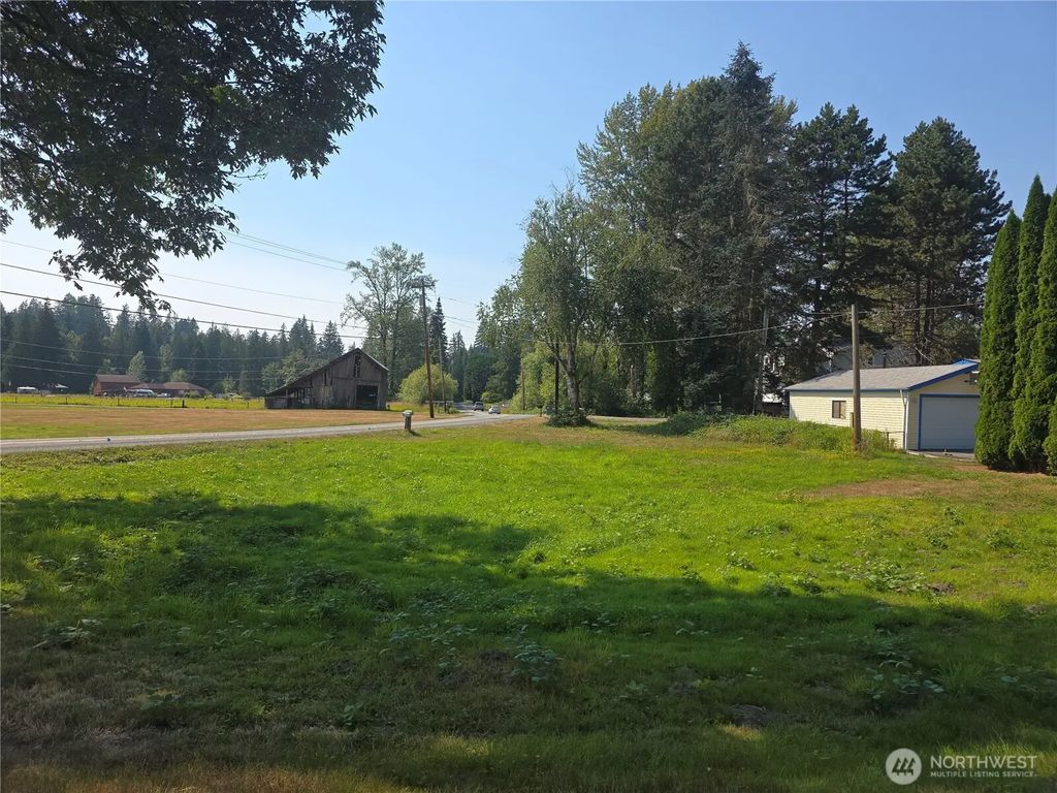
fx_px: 702
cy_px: 396
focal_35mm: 23
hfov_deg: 73.9
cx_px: 528
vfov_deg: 58.9
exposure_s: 1/756
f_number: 1.7
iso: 12
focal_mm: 6.3
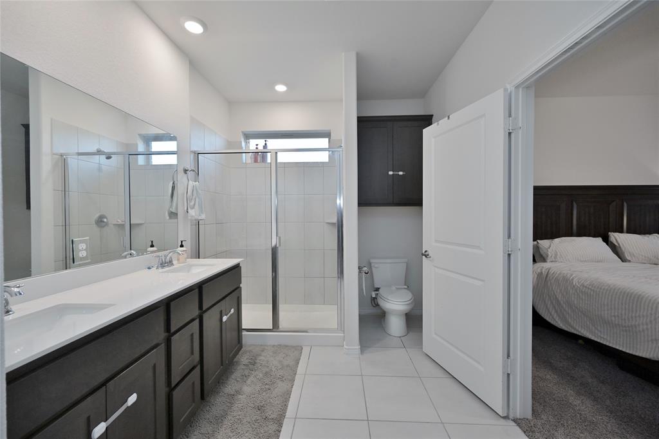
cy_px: 220
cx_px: 330
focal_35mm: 14
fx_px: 256
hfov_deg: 104.3
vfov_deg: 81.2
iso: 220
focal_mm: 14
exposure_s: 1/60
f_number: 5
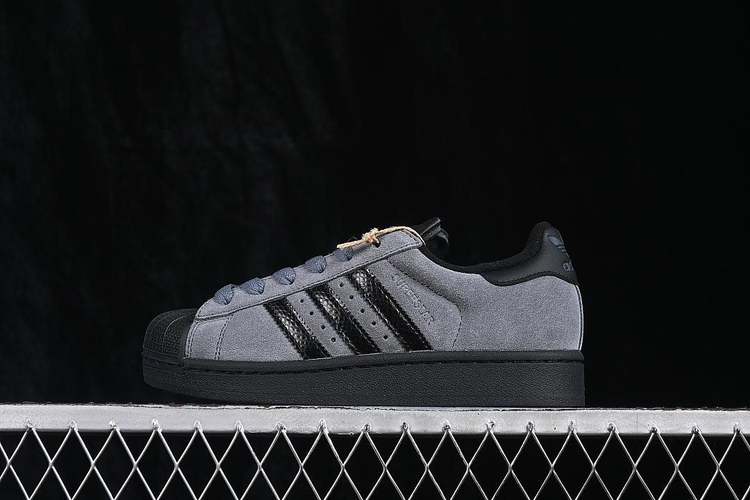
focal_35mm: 75
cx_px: 375
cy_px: 250
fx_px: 1562
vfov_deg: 18.2
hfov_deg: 27.0
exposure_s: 1/60
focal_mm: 50
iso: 160
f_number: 6.3
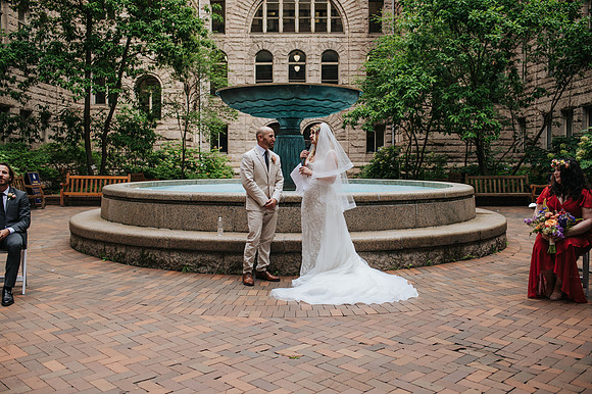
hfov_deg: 52.5
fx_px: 600
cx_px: 296
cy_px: 197
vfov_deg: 36.3
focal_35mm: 37
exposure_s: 1/400
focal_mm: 35
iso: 160
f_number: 3.2
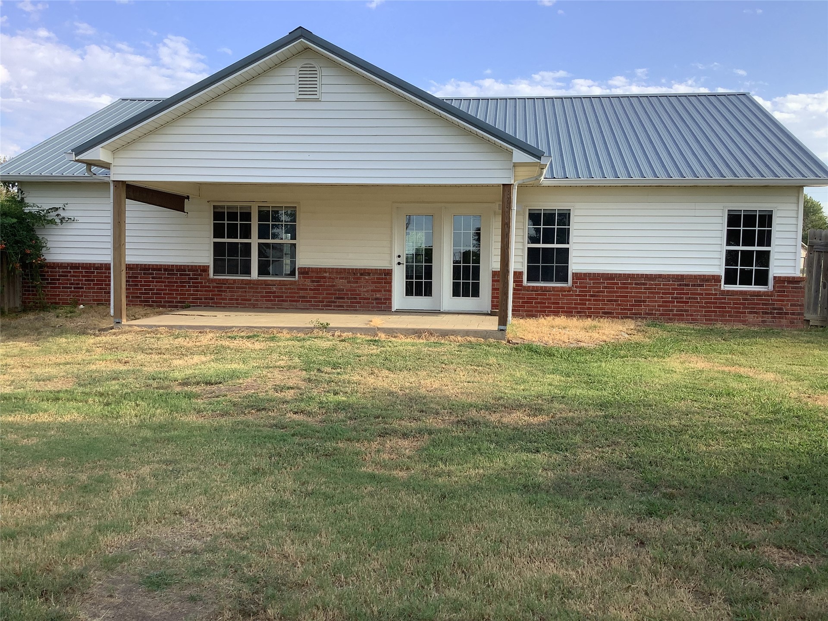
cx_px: 414
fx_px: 742
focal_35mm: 31
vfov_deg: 45.4
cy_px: 310
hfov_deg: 58.4
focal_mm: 3.3
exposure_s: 1/405
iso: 25
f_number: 2.4
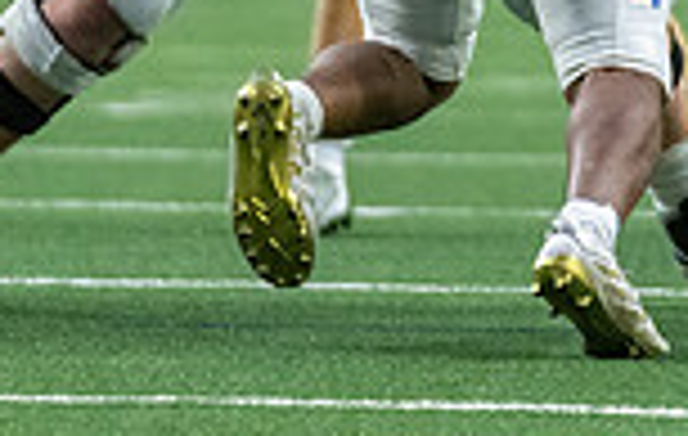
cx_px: 513
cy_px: -401
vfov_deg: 1.8
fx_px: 13706
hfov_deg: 2.9
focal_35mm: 728
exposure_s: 1/1250
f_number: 2.8
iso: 5000
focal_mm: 158
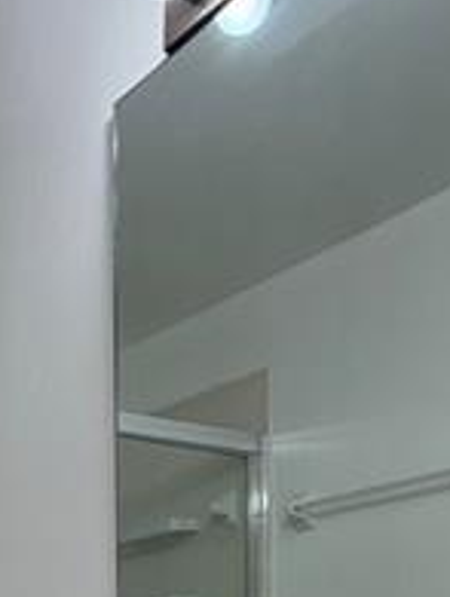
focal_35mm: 55
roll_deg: +0.0
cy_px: 735
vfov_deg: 29.5
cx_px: -119
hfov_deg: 23.8
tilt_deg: -0.9
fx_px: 950
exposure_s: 1/120
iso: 125
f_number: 2.2
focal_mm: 2.22
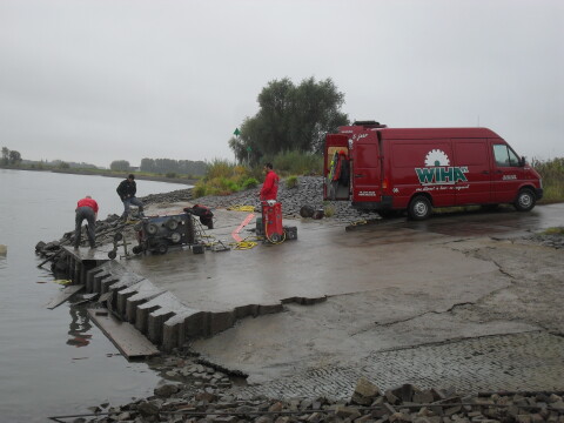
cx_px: 282
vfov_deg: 29.7
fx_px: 798
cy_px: 212
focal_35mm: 49
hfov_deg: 38.9
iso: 100
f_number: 3.9
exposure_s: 1/180
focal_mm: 8.7
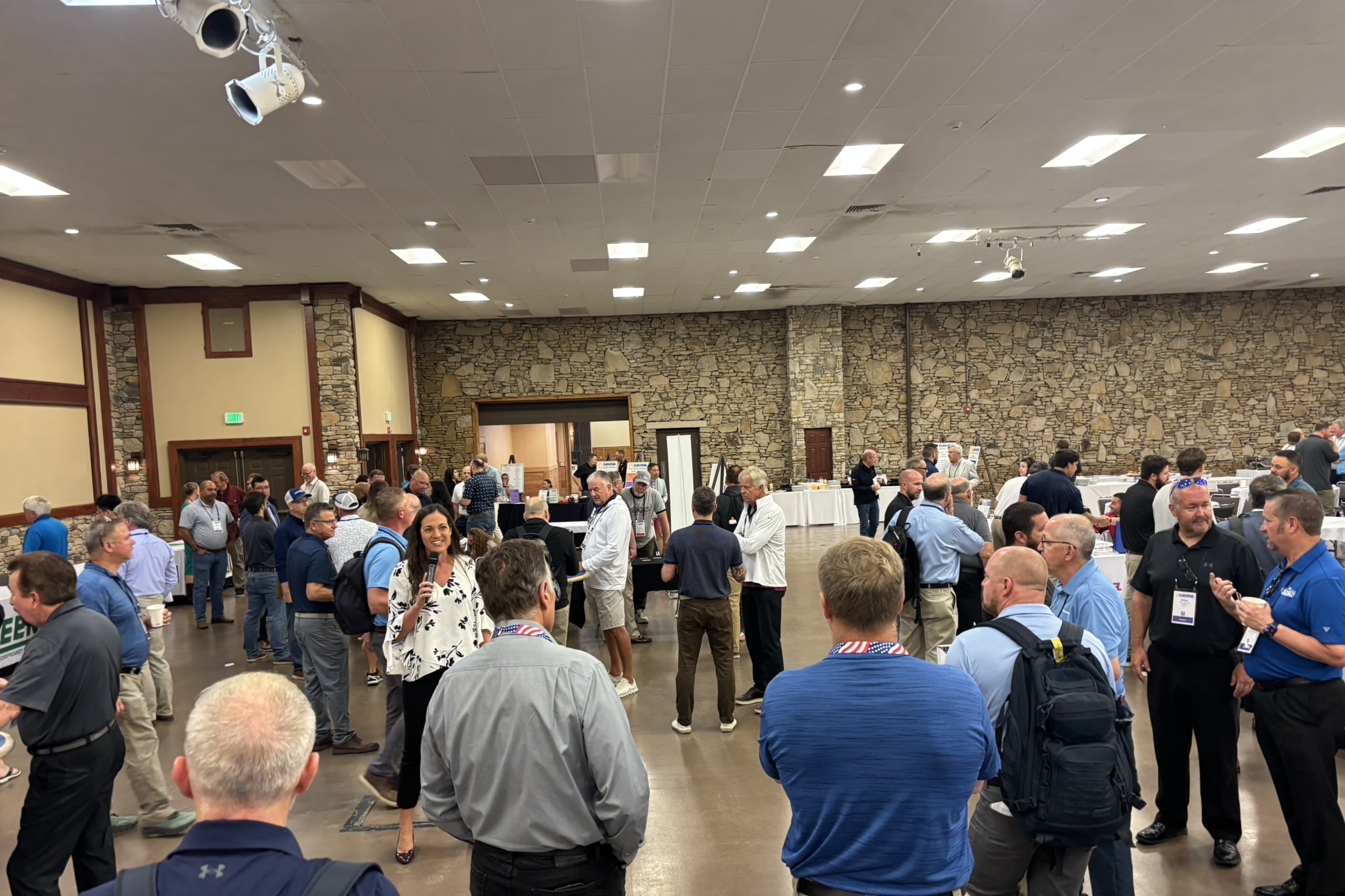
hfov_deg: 65.5
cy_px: 507
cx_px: 689
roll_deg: +2.2
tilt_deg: -8.9
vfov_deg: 46.3
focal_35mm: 28
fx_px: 1046
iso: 200
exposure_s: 1/60
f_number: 1.6
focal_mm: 5.96
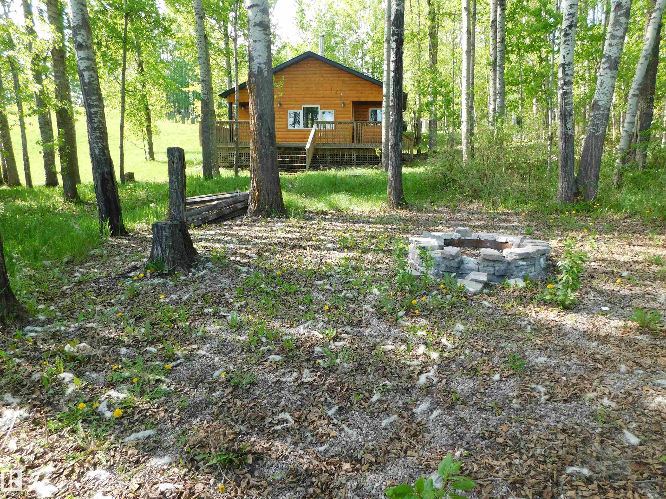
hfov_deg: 73.9
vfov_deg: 58.9
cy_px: 250
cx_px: 333
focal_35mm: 23
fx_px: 443
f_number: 3
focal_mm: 4
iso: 125
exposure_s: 1/160
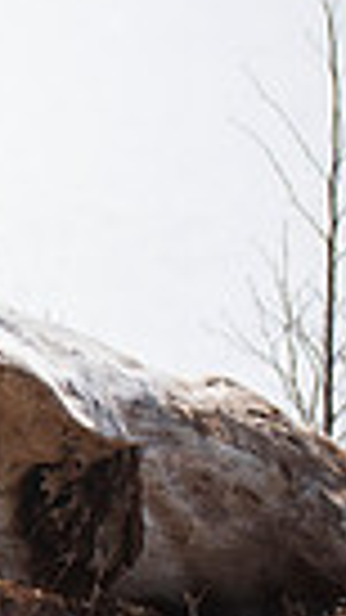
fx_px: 9417
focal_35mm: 577
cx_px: -885
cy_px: 119
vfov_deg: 3.7
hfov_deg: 2.1
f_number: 2.8
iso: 100
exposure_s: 1/800
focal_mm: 130
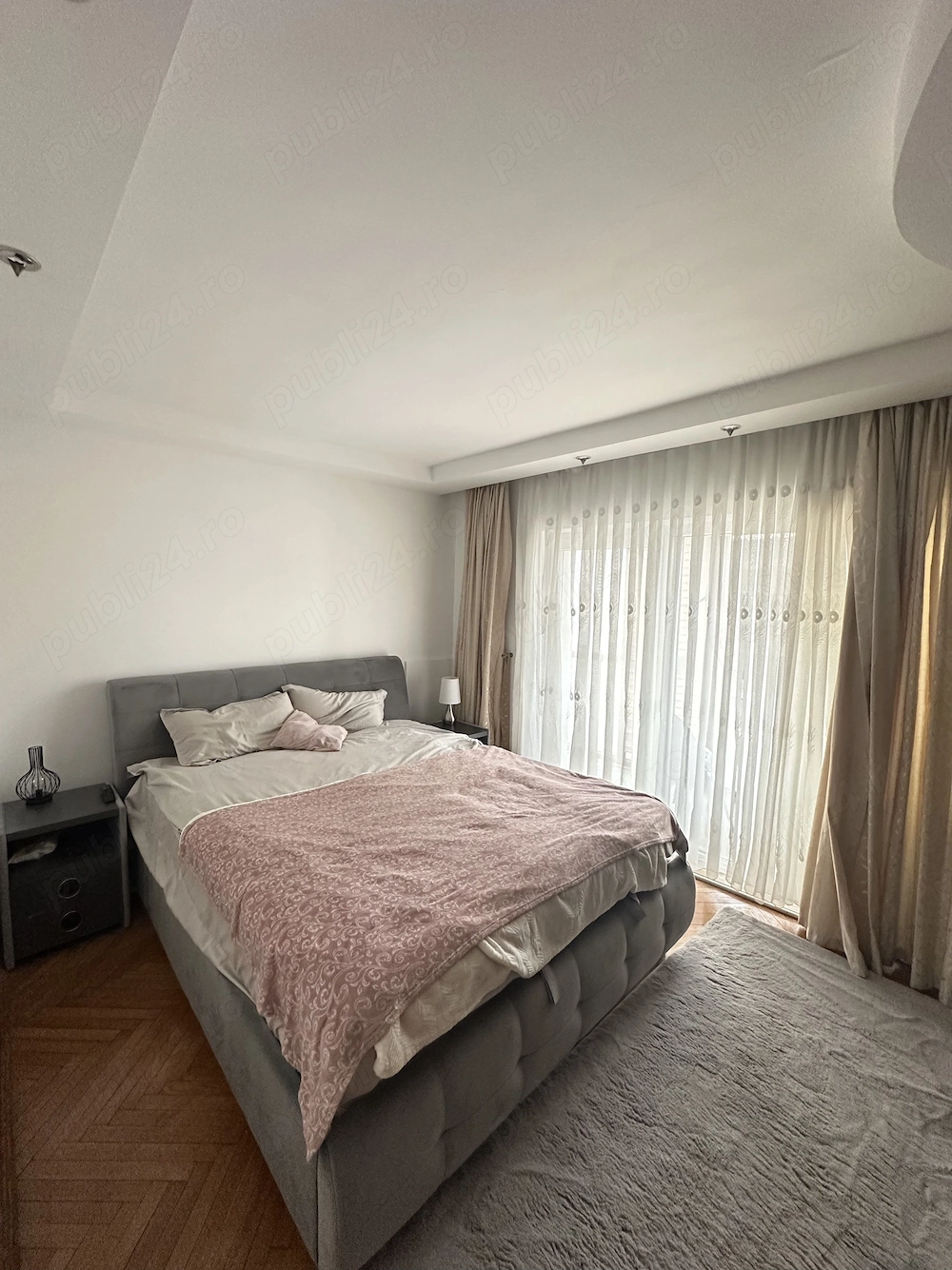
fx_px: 514
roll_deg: -1.3
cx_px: 476
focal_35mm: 14
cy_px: 635
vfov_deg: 102.1
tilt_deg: -4.4
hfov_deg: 85.7
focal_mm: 2.22
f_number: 2.2
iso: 400
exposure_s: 1/50
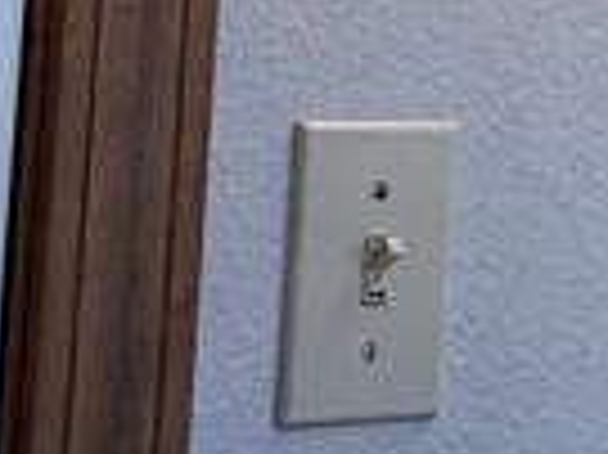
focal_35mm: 197
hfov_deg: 8.9
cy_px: -447
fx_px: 3457
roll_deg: -1.1
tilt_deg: +10.1
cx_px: 1549
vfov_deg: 7.3
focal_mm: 5.96
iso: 50
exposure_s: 1/179
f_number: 1.6
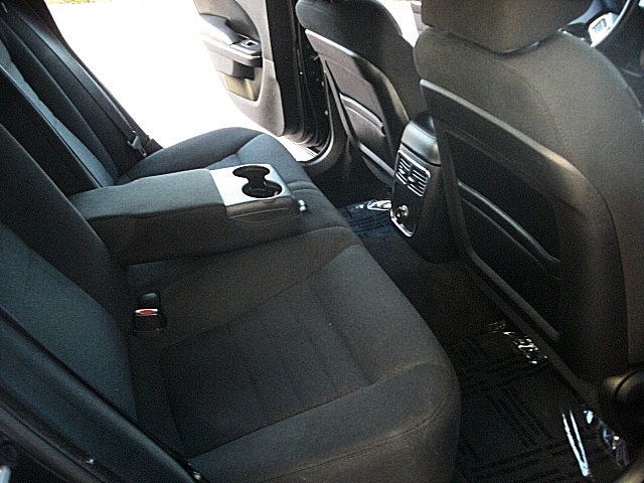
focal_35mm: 36
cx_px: 322
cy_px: 242
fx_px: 670
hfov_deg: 51.4
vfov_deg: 39.7
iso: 800
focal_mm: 6.3
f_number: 2.8
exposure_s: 1/100
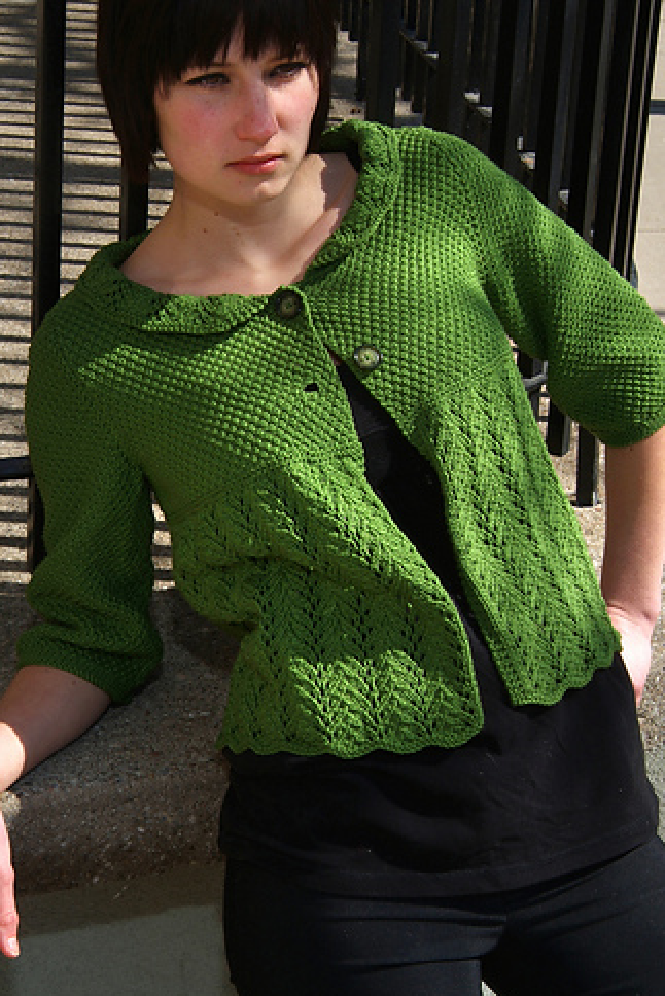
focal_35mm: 90
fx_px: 2492
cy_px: 428
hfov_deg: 15.2
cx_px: 317
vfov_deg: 22.6
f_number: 16
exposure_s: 1/60
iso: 100
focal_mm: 45
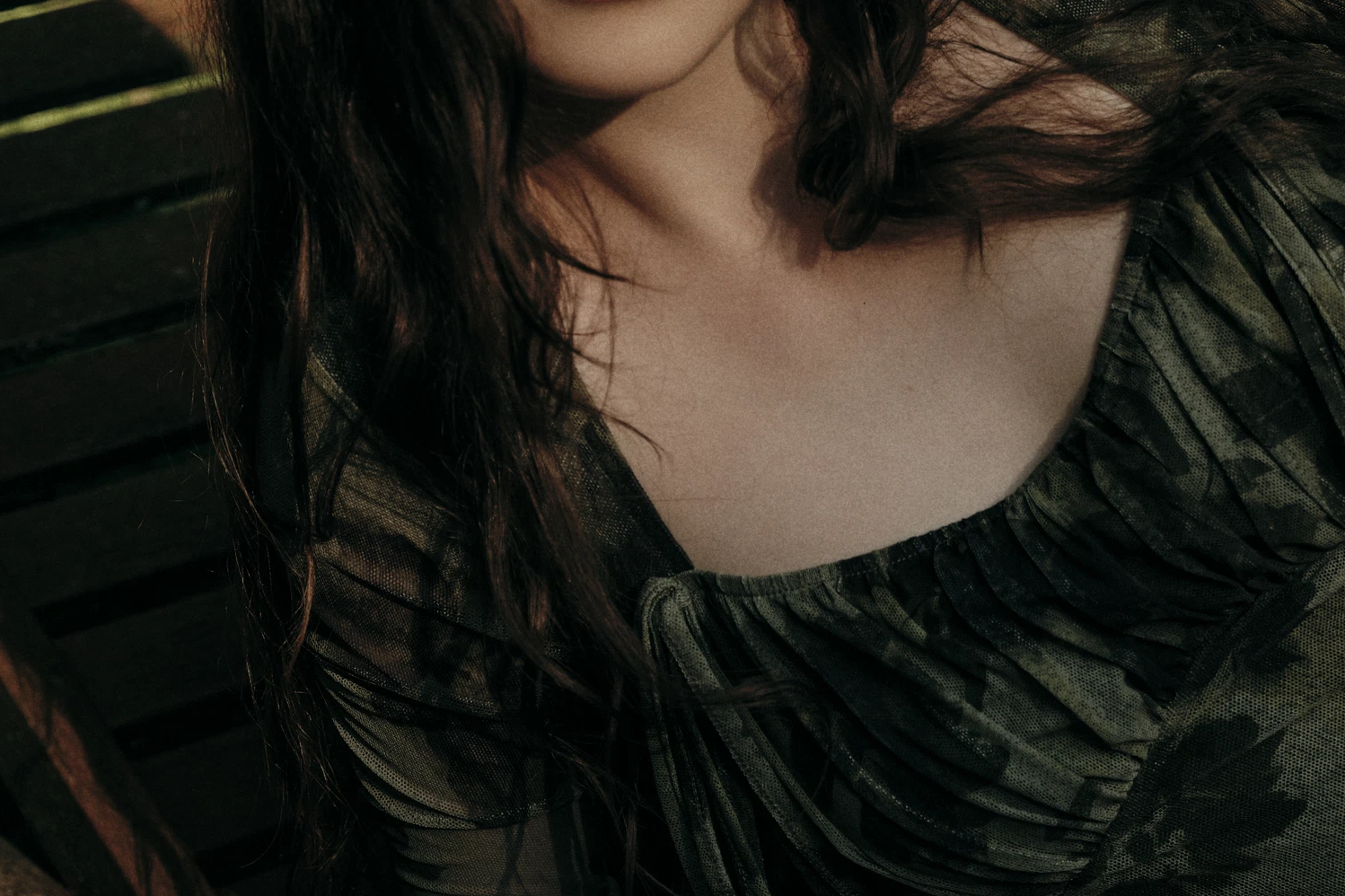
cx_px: 1406
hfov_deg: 14.8
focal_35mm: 136
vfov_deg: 10.1
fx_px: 5080
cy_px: 357
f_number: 4.5
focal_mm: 64
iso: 100
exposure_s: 1/320
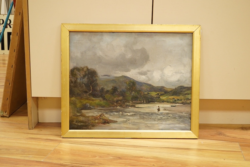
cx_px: 125
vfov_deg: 29.9
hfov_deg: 43.6
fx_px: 312
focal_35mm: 45
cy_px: 84
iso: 1250
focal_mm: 30
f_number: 3.5
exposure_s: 1/125
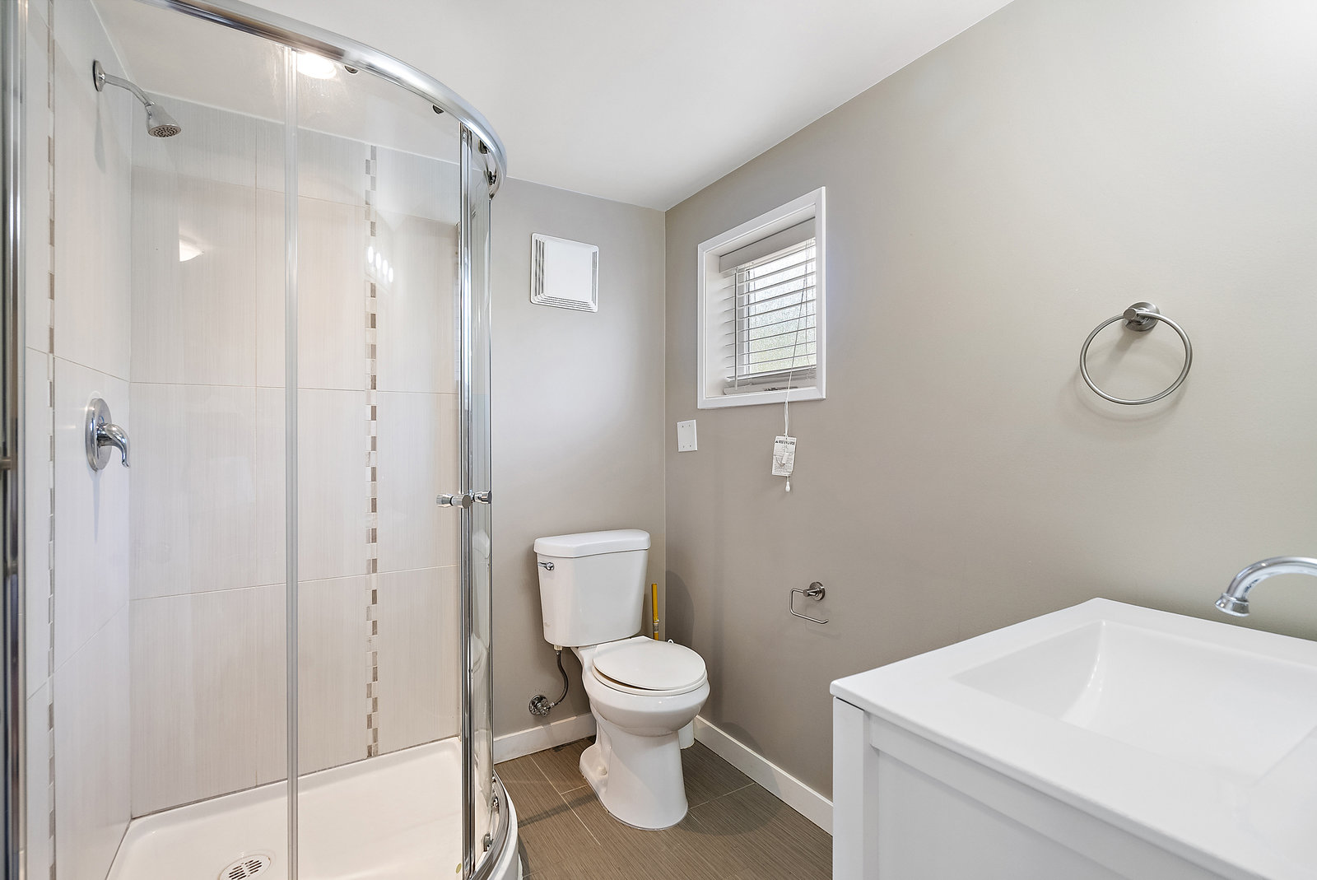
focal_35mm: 16
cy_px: 440
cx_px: 658
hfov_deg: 96.7
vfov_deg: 73.8
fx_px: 586
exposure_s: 1/6
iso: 400
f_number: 7.1
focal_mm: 16
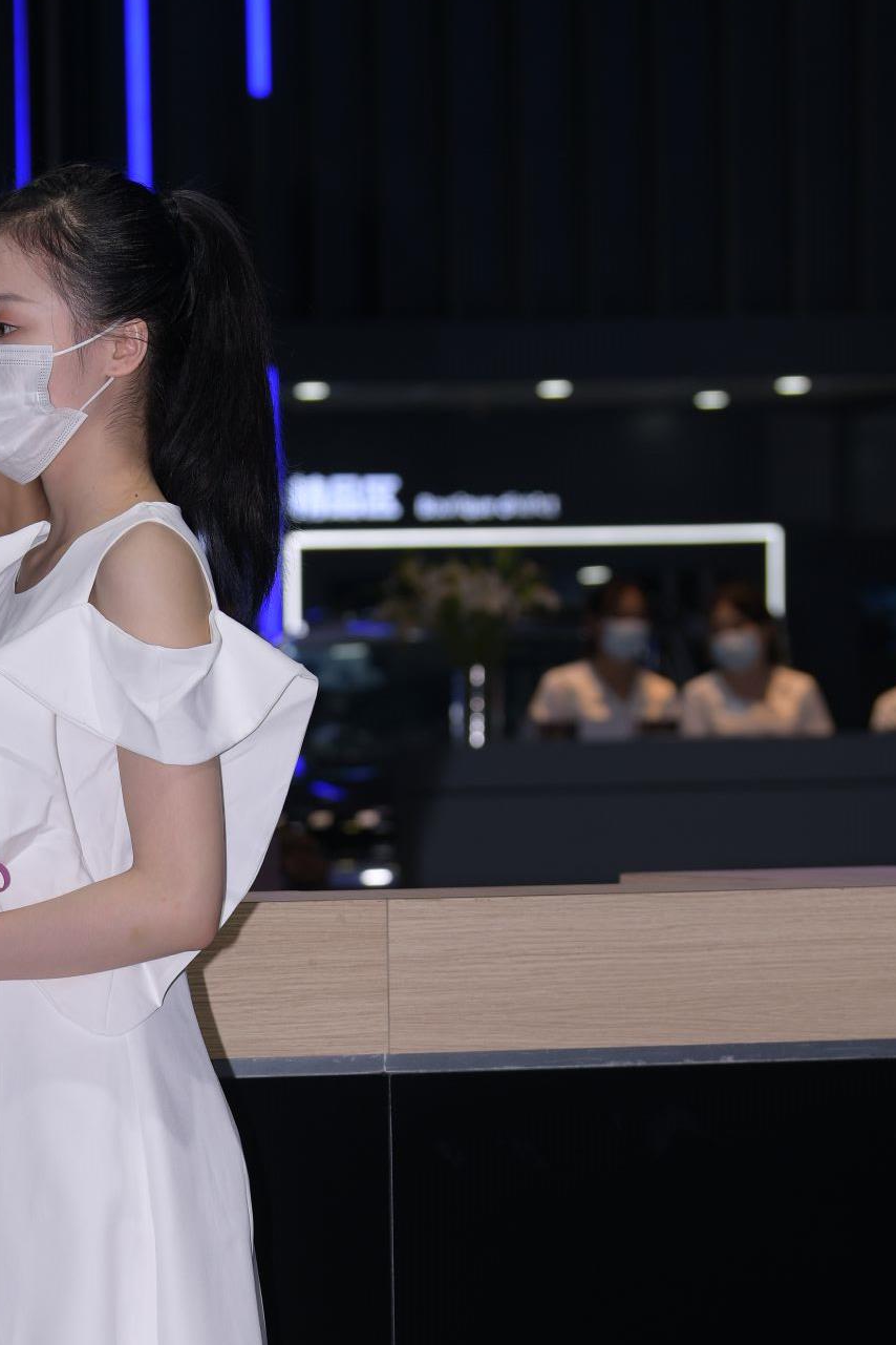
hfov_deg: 8.1
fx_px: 6309
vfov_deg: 12.1
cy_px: 1155
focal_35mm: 169
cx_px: 55
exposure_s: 1/250
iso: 160
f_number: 4.5
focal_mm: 82
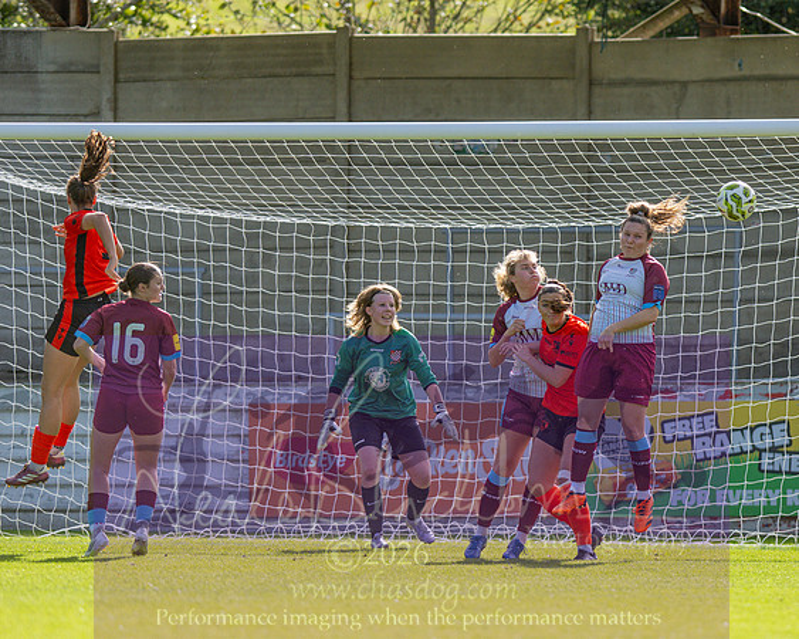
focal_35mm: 583
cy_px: 273
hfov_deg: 3.3
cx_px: 399
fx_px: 13788
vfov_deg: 2.7
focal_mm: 300
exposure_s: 1/3200
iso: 200
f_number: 2.8
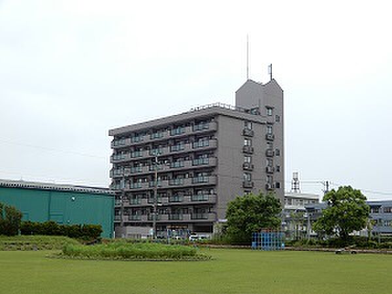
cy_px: 147
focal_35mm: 50
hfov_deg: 38.2
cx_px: 196
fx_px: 566
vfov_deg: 29.1
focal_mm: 8.9
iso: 80
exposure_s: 1/320
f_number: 4
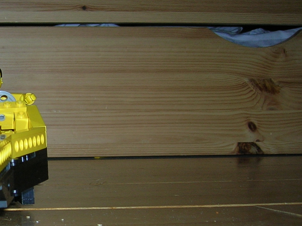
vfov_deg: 18.2
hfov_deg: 22.4
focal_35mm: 81
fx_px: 706
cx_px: -54
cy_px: 138
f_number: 2.9
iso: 50
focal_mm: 5.7
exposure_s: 1/60.1
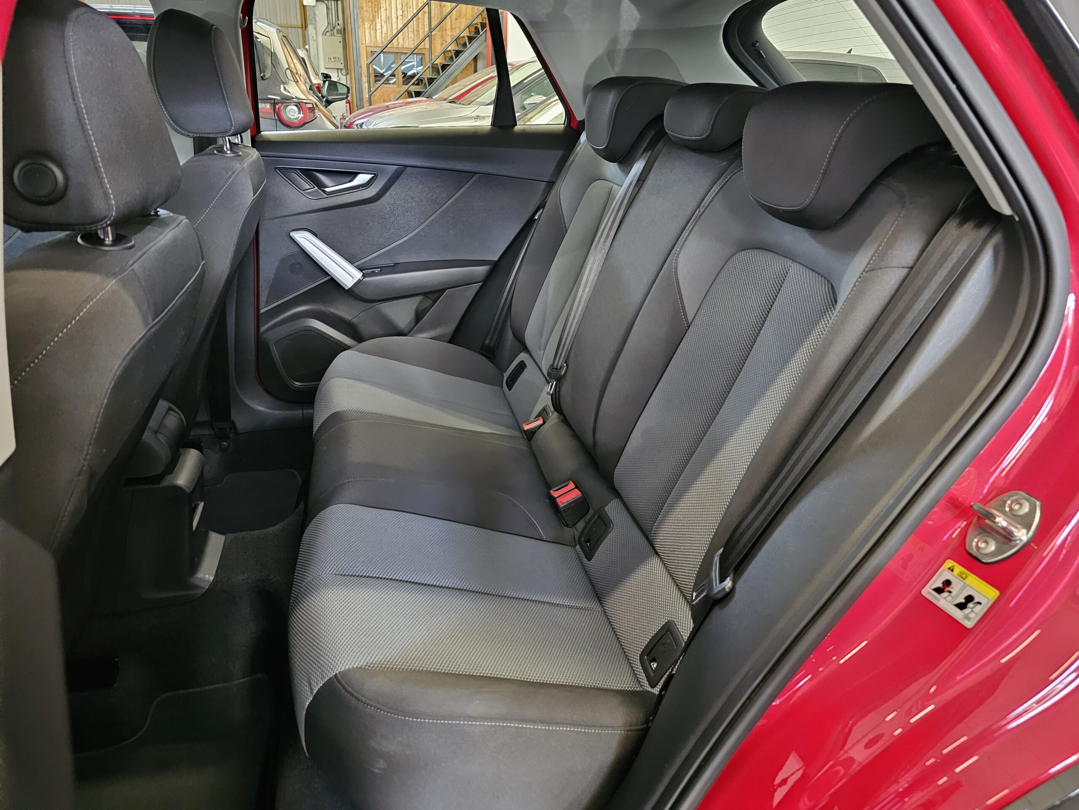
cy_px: 405
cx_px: 540
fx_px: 717
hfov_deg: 73.9
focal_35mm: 23
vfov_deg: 58.9
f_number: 1.7
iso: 1000
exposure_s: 1/25
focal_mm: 6.3
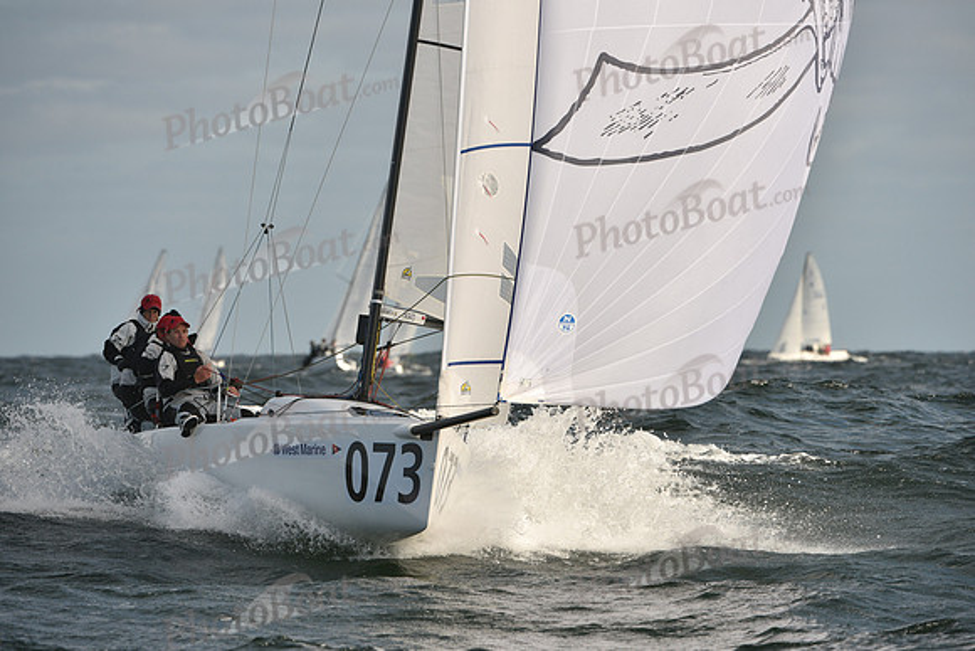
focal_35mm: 350
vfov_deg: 3.9
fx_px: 9481
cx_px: 488
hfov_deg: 5.9
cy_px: 326
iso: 320
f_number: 7.1
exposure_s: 1/1600
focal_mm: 350
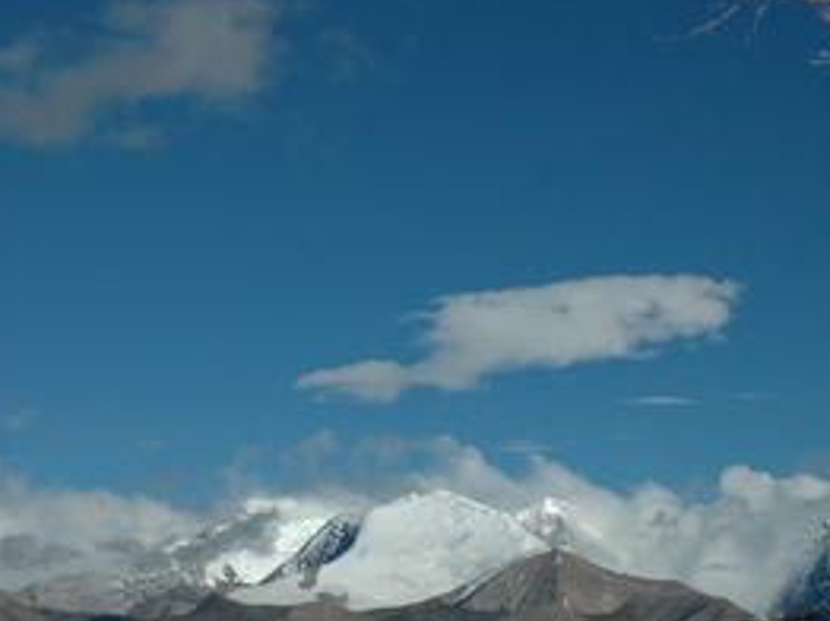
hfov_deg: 15.2
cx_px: 706
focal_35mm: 129
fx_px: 3090
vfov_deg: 11.5
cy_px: 409
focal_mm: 52
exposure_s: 1/400
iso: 400
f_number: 10
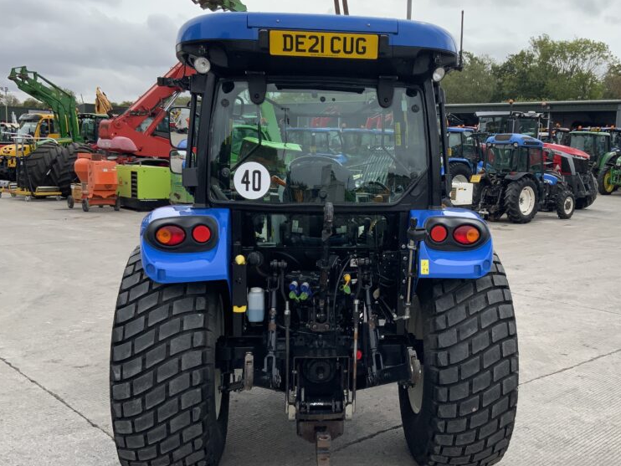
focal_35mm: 40
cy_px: 252
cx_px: 383
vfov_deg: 36.0
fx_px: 718
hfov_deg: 46.4
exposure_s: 1/1412
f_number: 1.8
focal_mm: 3
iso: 16
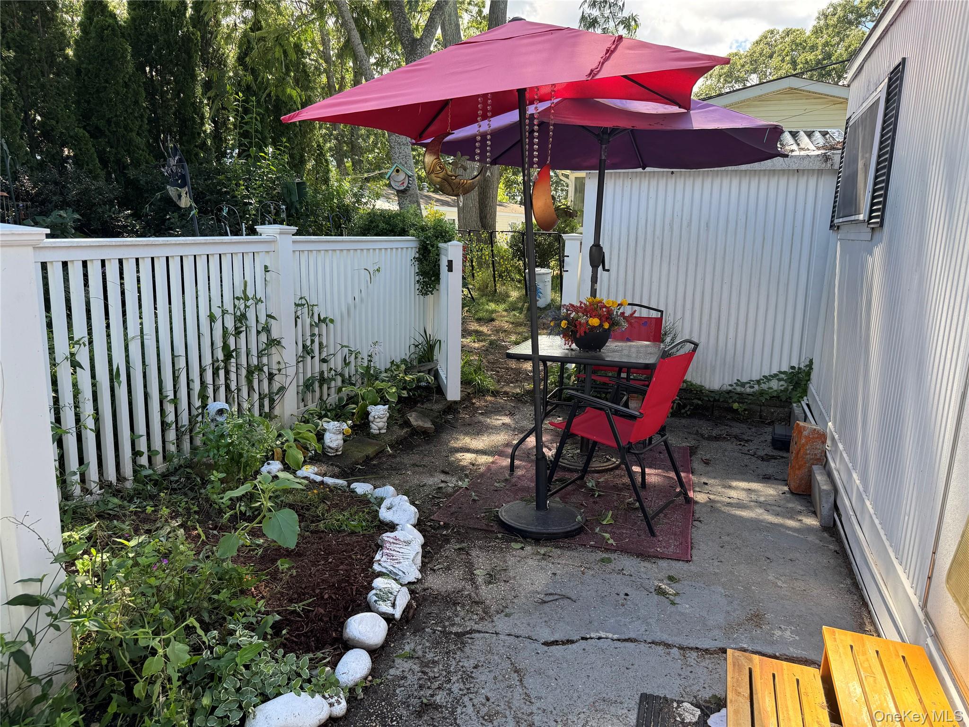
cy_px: 364
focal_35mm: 24
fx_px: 672
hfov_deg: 71.6
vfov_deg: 56.8
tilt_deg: -11.8
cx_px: 484
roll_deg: -2.1
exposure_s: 1/562
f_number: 1.78
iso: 80
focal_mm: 6.76
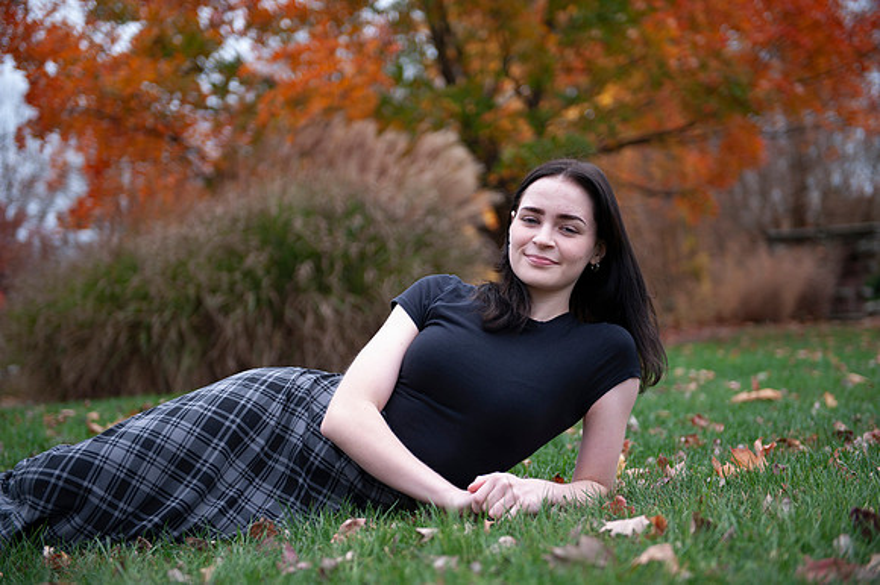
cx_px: 440
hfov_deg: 34.5
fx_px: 1417
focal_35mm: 58
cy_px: 292
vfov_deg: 23.4
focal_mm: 58
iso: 100
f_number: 2.8
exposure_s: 1/400
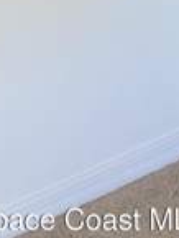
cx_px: 268
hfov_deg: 6.9
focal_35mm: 212
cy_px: -258
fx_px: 1460
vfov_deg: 8.7
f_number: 1.78
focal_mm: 6.76
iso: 100
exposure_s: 1/60
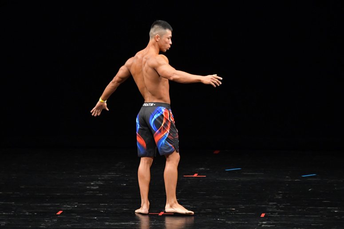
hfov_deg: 7.2
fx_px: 2722
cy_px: 114
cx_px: 172
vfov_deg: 4.8
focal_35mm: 285
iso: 3200
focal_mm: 190
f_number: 5.6
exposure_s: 1/400
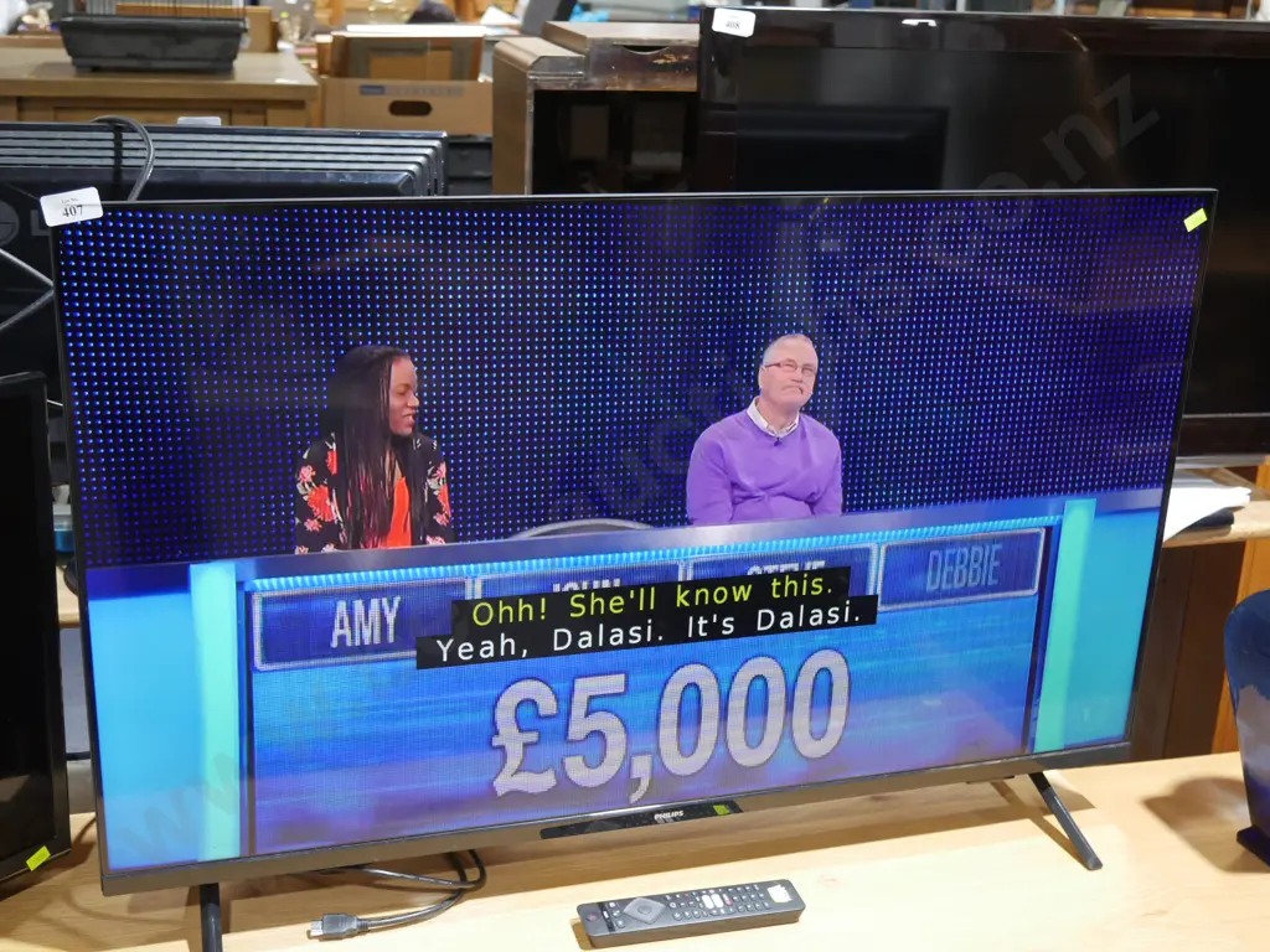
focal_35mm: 44
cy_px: 476
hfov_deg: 42.9
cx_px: 635
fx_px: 1614
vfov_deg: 32.9
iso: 1250
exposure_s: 1/60
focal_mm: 22
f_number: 4.7
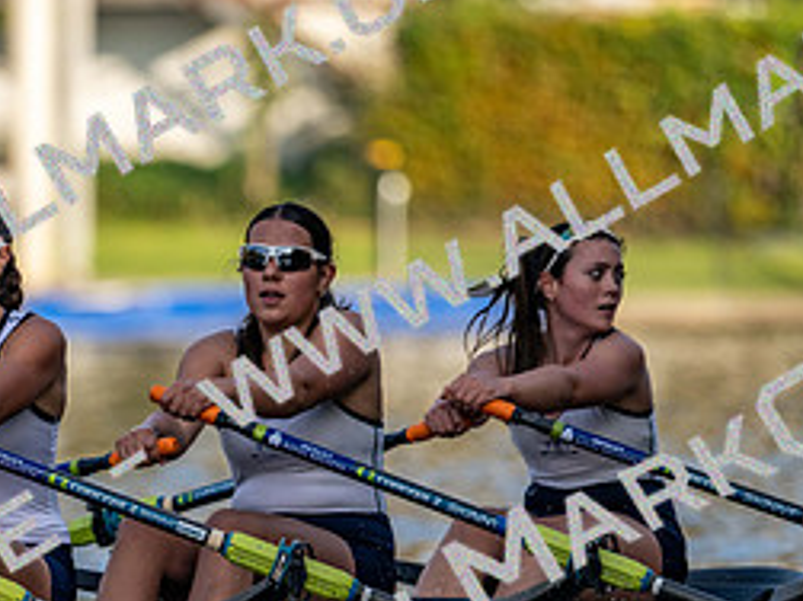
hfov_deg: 2.2
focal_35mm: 890
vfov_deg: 1.7
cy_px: 481
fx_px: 20636
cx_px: -35
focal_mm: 400
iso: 560
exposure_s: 1/2500
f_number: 4.5
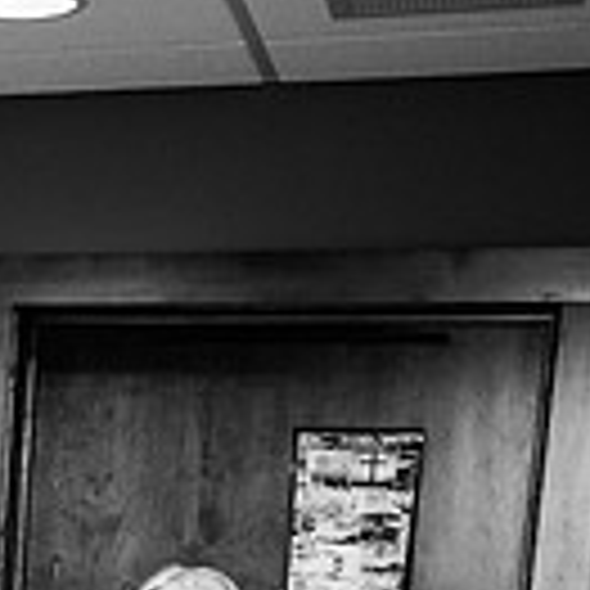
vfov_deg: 15.4
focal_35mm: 105
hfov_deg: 15.0
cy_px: 865
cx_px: -365
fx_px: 2025
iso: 1000
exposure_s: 1/200
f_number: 2.8
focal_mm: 28
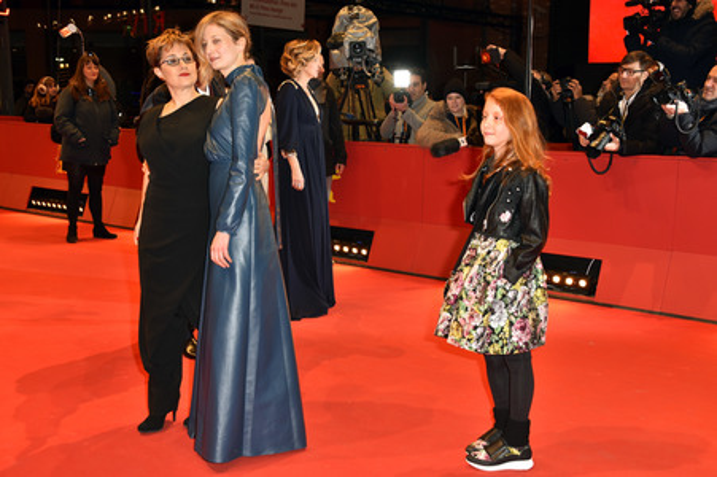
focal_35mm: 45
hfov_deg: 43.6
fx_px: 896
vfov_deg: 29.8
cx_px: 358
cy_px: 238
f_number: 5.6
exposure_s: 1/80
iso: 640
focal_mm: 45
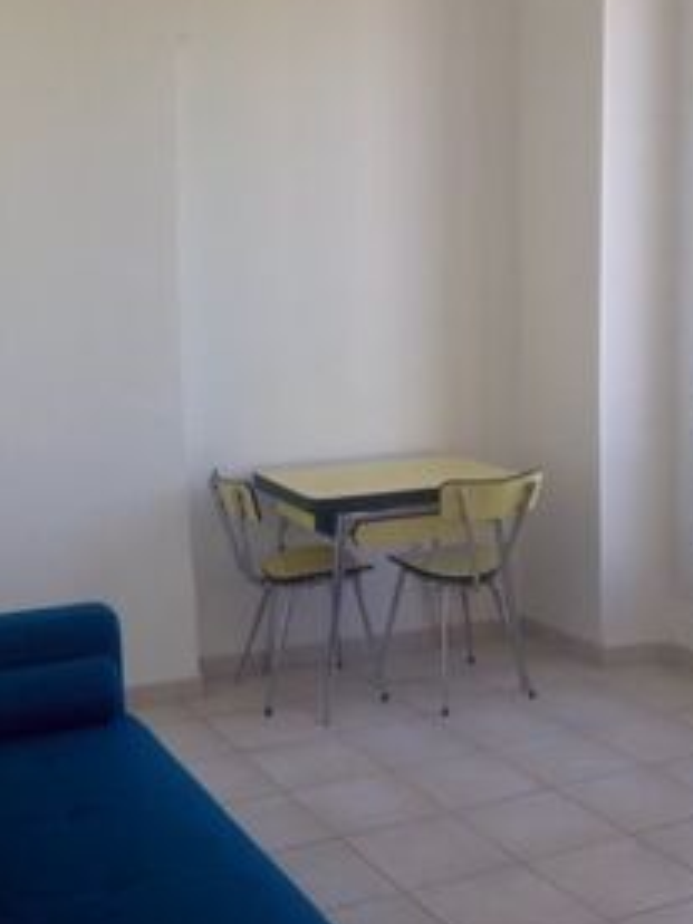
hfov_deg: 28.5
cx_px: 261
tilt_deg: -4.7
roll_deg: +3.0
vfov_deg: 37.5
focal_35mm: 51
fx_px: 1361
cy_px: 480
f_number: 2.4
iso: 50
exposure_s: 1/60
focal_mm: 4.12
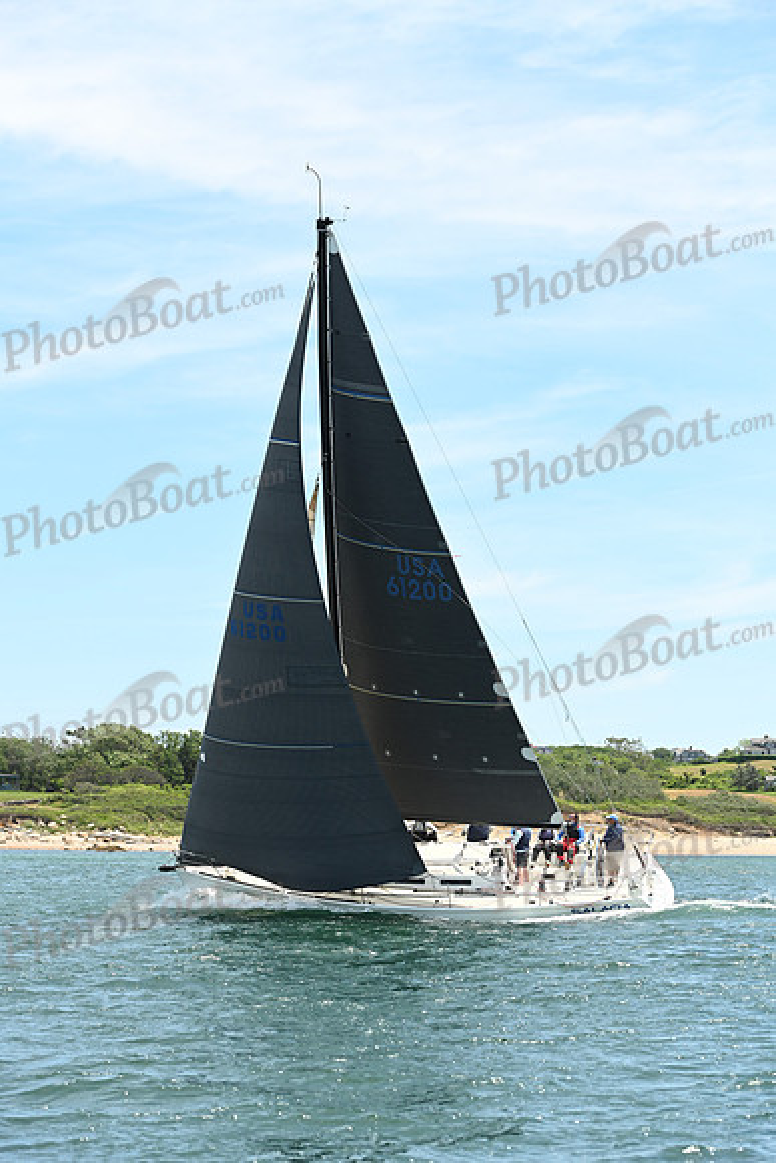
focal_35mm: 75
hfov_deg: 18.2
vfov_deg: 27.0
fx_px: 2423
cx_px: 388
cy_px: 582
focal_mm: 75
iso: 320
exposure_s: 1/1000
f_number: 5
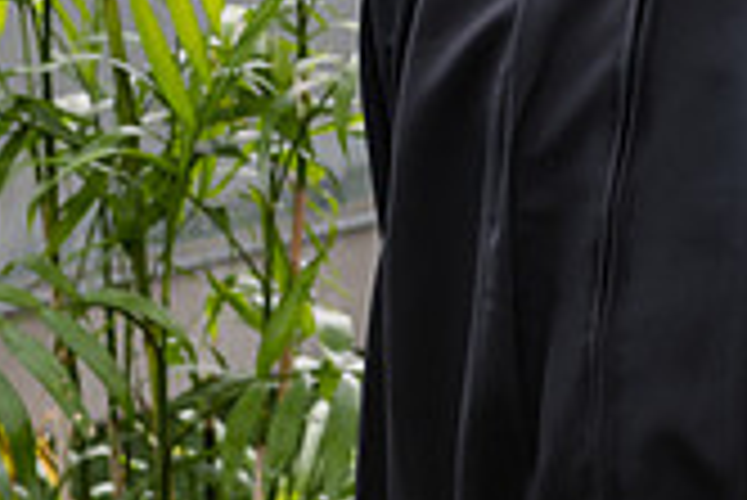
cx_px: 724
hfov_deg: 10.1
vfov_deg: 6.7
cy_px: -151
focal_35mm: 203
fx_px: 4216
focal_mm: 58
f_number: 5.6
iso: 320
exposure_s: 1/200
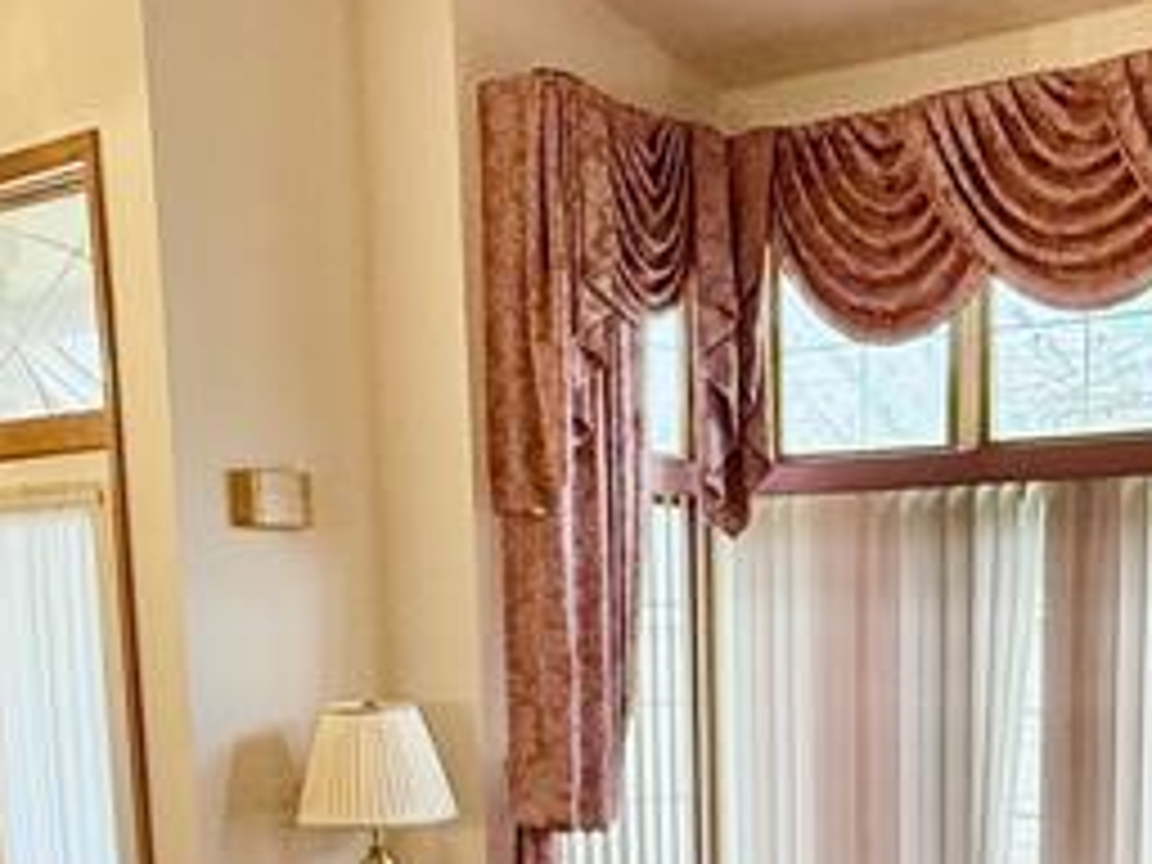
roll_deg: +0.2
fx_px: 1864
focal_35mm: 56
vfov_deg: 24.1
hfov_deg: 33.7
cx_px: 855
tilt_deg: -10.9
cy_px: 994
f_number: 2.2
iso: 250
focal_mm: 2.22
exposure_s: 1/120
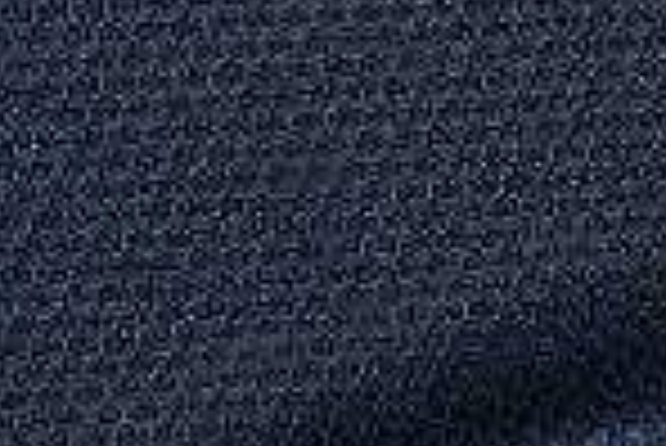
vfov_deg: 2.5
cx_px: 292
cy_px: -279
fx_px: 10111
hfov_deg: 3.8
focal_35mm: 546
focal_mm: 50
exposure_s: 1/60
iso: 160
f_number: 6.3
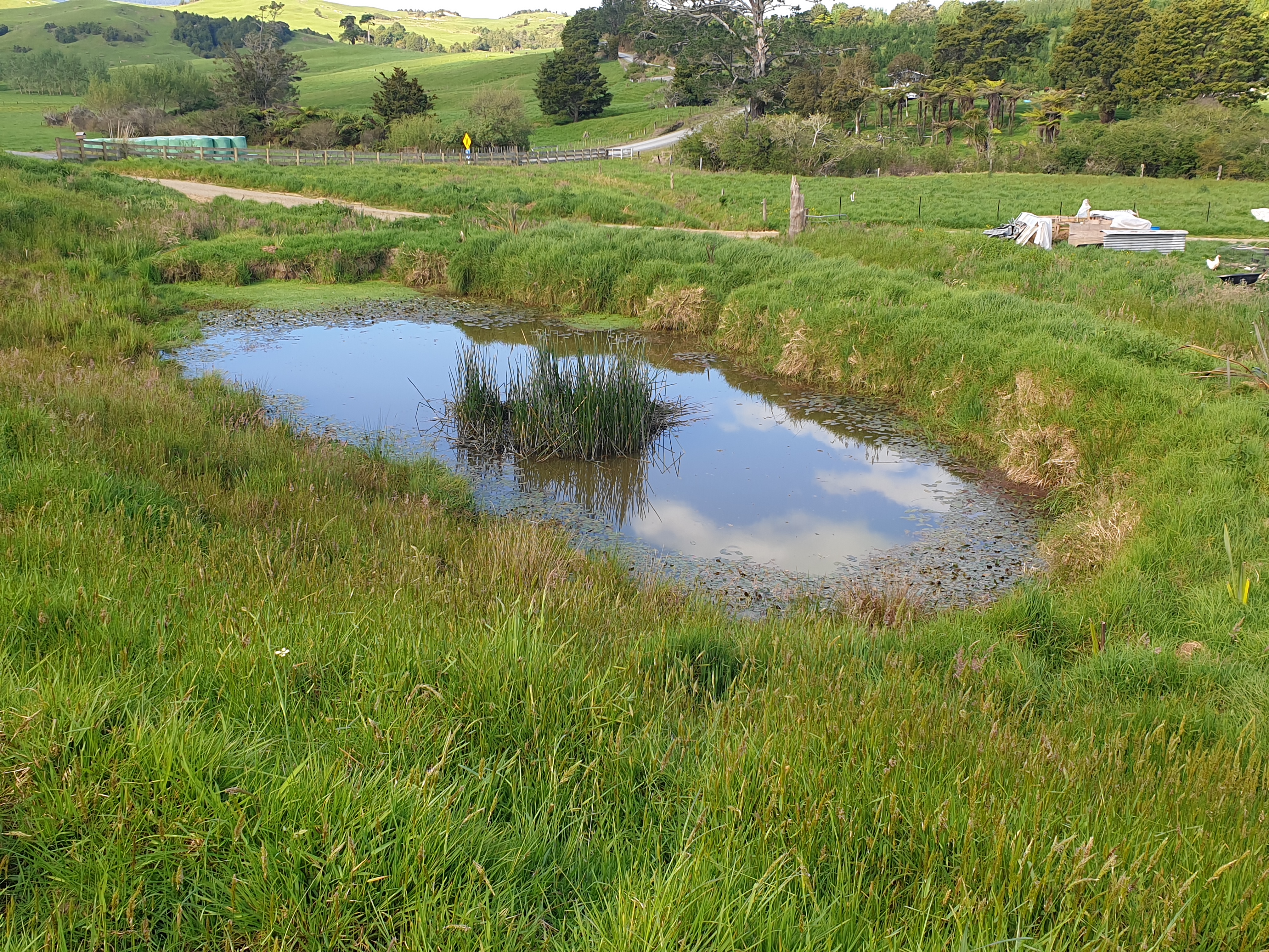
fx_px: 953
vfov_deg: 53.1
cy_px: 476
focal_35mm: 26
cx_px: 634
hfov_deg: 67.3
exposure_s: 1/402
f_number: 2.4
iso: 50
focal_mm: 4.3
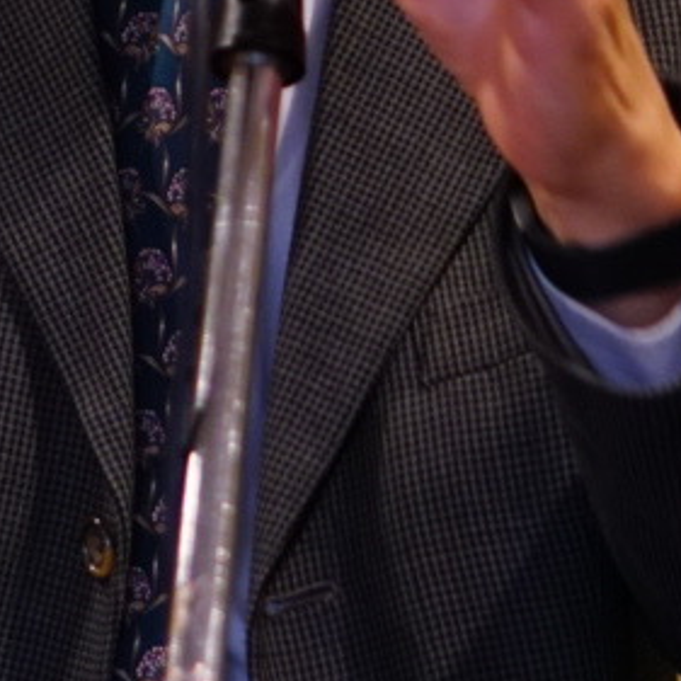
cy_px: -170
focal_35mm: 256
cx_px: -119
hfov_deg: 6.8
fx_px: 5708
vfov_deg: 6.8
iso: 1000
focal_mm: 35
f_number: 2
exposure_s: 1/60
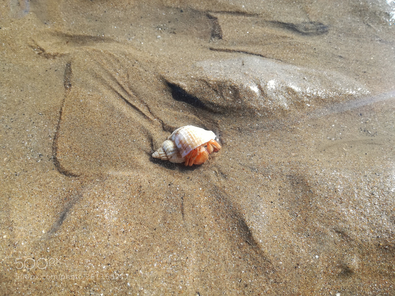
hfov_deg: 65.3
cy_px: 148
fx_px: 308
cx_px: 198
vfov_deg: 51.4
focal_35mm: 27
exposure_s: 1/499
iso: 50
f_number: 2
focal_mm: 3.79
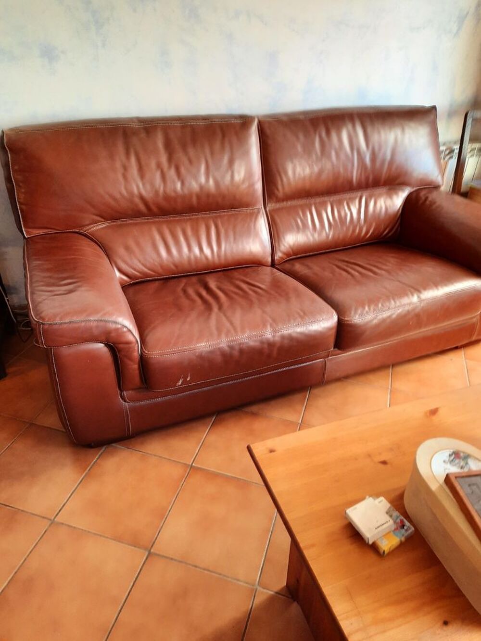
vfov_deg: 69.4
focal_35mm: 25
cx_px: 240
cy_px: 320
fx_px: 463
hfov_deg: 54.9
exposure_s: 1/50
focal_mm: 4.6
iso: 250
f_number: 2
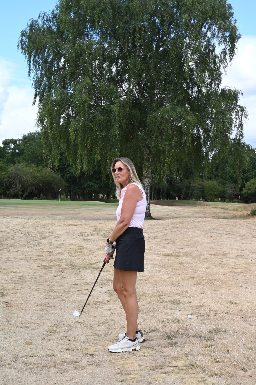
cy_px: 192
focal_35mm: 57
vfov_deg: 35.1
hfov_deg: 23.8
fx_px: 609
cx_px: 128
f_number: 14
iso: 200
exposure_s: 1/100
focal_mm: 57
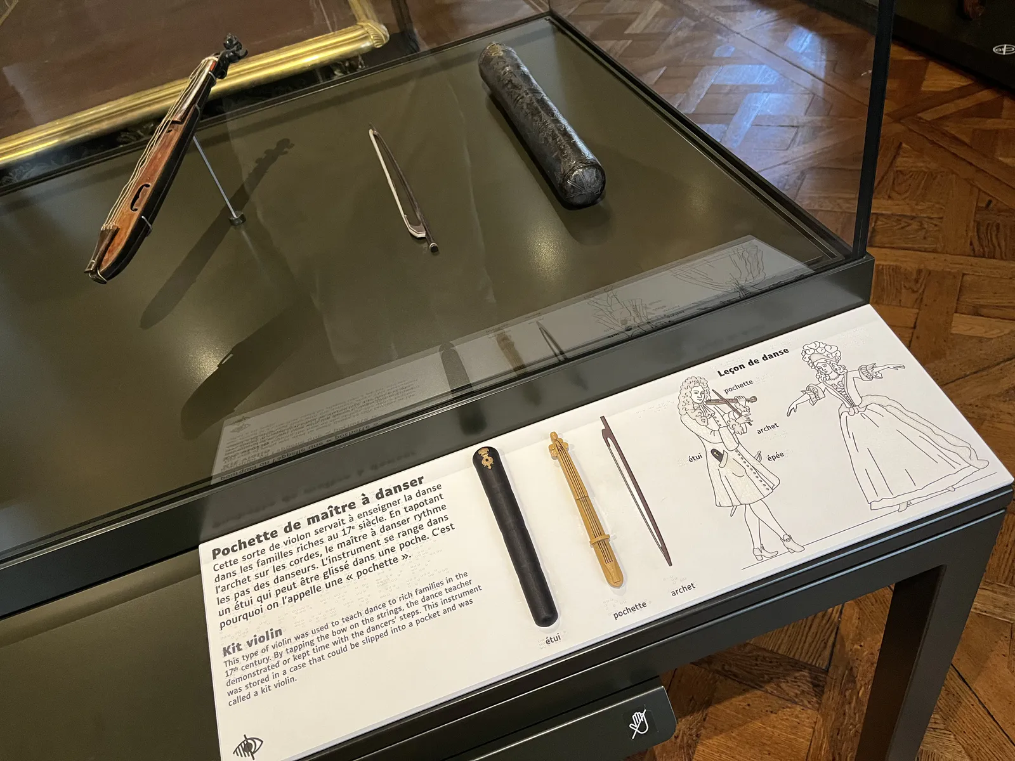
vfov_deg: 53.1
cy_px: 380
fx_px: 762
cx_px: 508
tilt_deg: -41.7
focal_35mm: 26
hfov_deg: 67.3
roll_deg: +14.5
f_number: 1.6
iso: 320
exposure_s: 1/50
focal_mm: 5.1
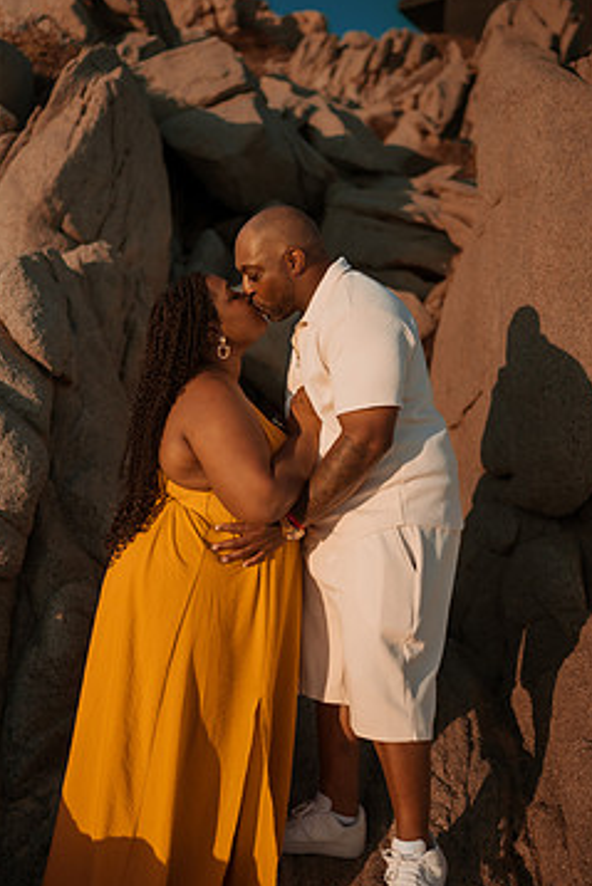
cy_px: 443
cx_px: 260
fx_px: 1084
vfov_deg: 44.5
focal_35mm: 44
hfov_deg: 30.5
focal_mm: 35
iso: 100
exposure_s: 1/8000
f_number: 1.8
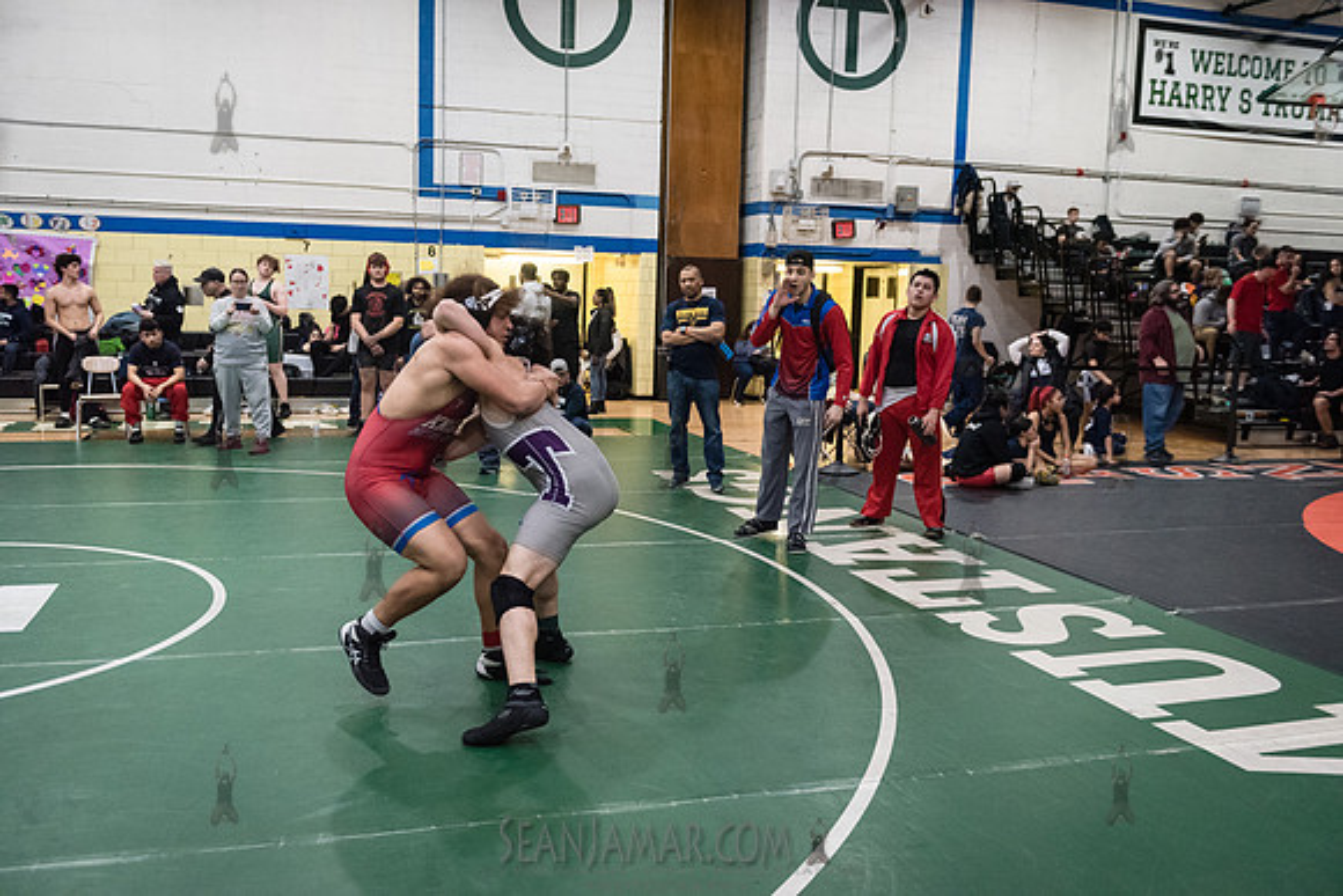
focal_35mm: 32
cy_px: 448
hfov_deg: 58.7
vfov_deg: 41.1
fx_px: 1194
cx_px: 672
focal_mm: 32
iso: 8000
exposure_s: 1/640
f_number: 3.2
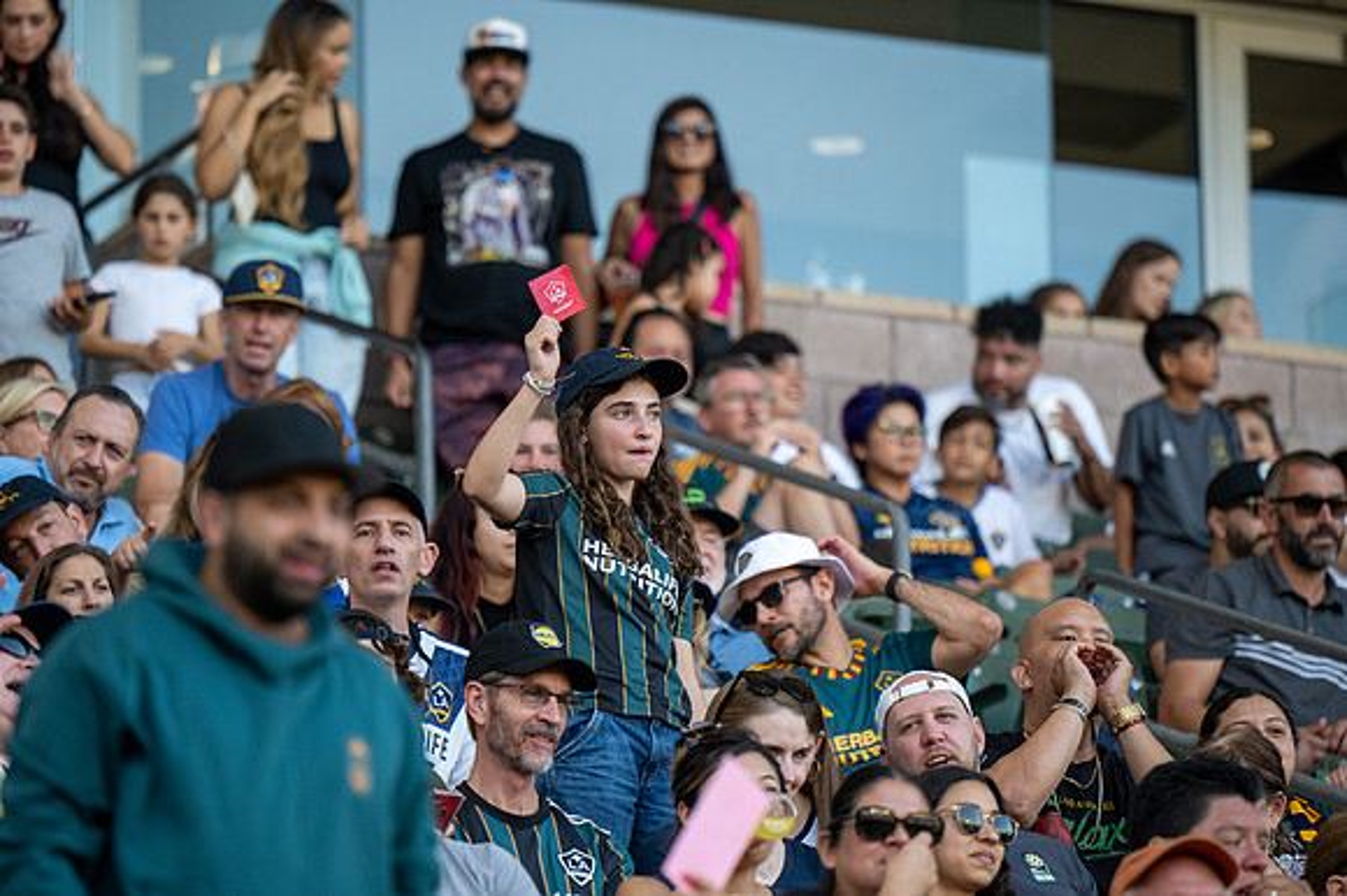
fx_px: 10657
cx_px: 674
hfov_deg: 7.2
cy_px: 448
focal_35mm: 285
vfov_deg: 4.8
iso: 900
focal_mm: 190
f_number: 2.8
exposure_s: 1/1000
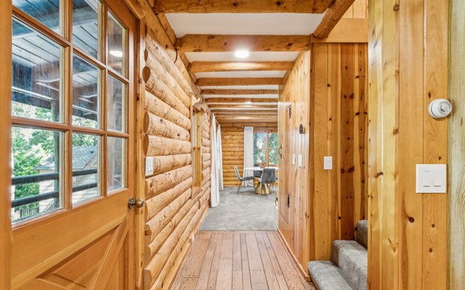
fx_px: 233
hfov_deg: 89.7
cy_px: 148
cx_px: 237
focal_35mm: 18
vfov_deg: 63.8
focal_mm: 17.4
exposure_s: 3.2
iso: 100
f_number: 13
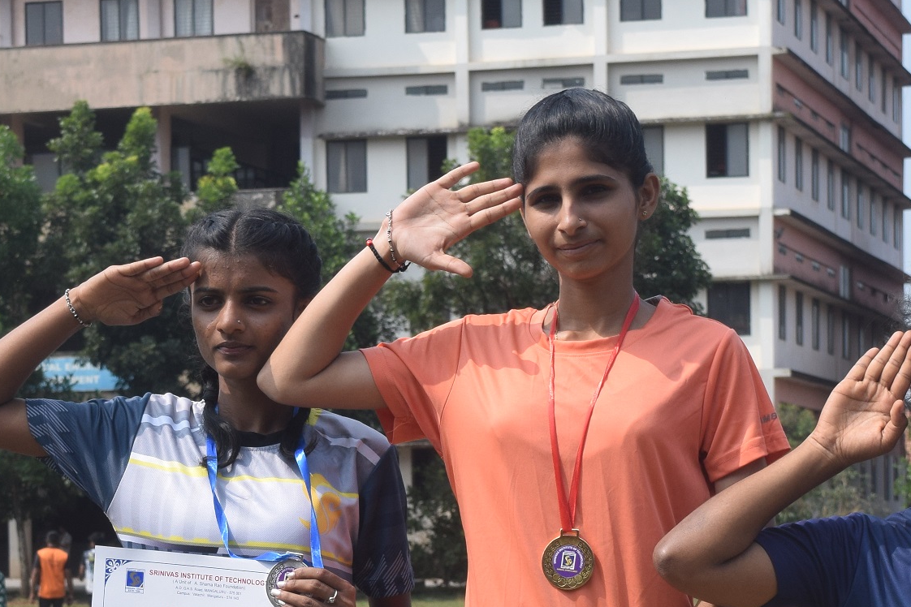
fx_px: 3146
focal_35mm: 124
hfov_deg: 16.5
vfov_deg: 10.9
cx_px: 481
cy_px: 687
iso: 200
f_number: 8
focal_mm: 31
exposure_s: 1/500
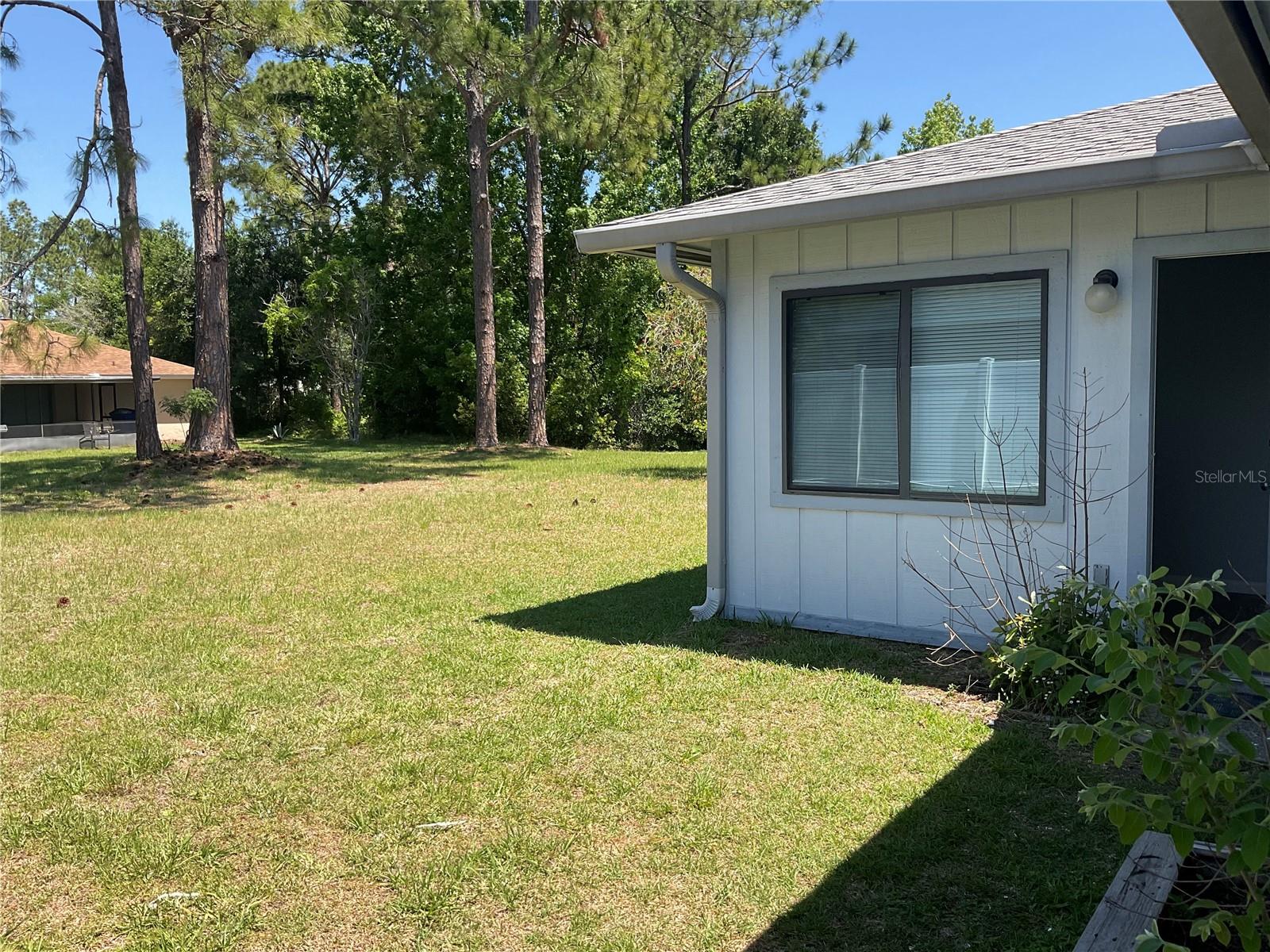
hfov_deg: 61.7
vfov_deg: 48.2
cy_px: 476
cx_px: 635
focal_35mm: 29
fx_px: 1064
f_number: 1.8
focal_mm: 3
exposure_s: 1/869
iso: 16
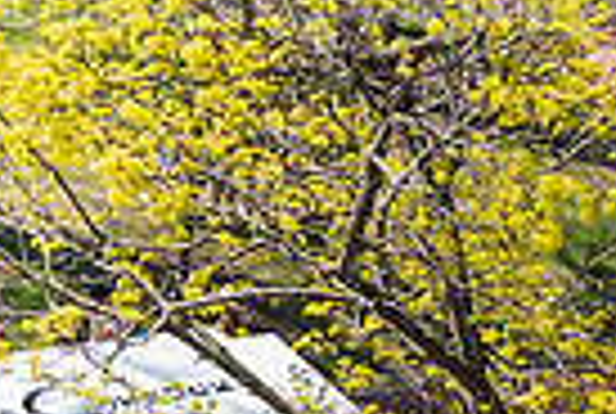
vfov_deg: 9.1
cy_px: 101
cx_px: -418
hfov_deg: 12.5
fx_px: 2607
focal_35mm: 152
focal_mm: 36
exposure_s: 1/400
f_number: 4
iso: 100
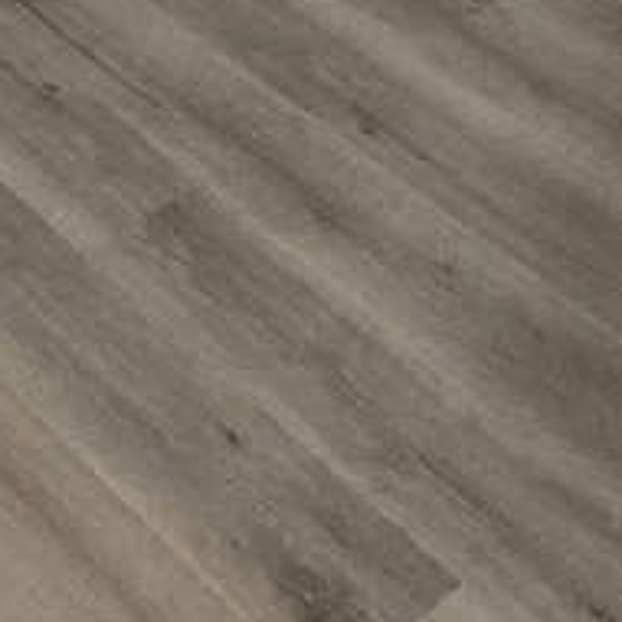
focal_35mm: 87
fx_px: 1769
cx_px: -507
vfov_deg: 13.6
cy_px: -926
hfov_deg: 16.6
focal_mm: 2.2
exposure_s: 1/60
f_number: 2.2
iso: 400
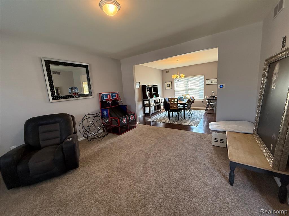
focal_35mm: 14
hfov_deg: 102.1
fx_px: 117
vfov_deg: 85.7
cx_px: 144
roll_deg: +4.0
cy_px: 108
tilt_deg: -7.0
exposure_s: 1/120
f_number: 2.2
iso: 320
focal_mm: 2.22
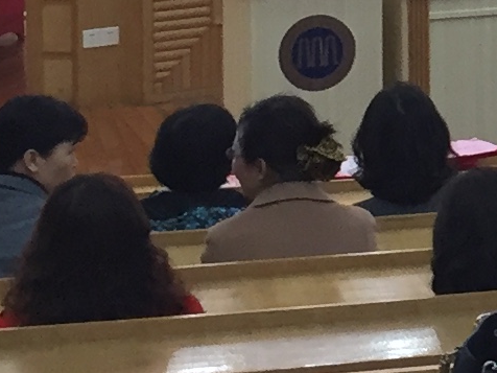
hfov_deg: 9.1
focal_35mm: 199
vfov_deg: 7.3
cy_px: -194
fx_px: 2857
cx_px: 1122
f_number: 2.2
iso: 100
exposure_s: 1/33
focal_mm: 4.15
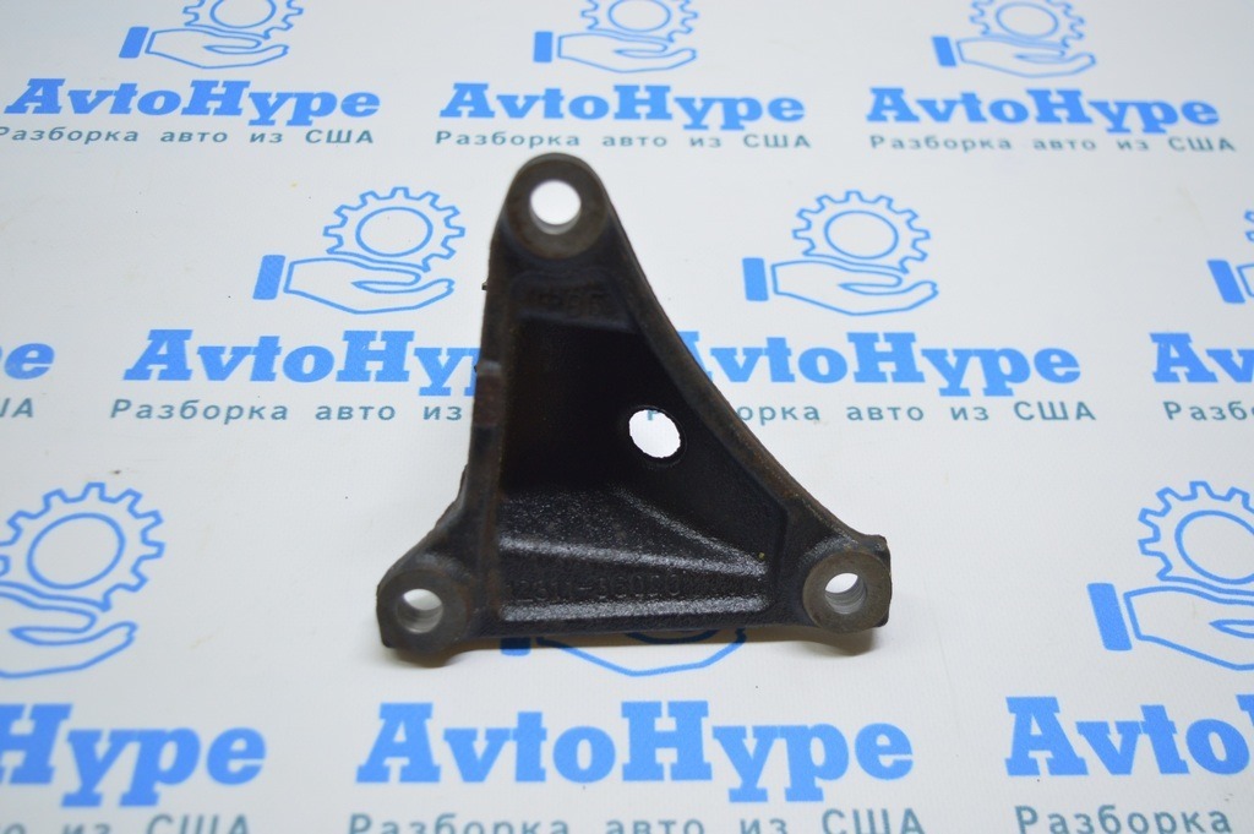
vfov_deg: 34.2
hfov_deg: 49.6
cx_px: 627
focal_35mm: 39
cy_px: 417
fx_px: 1357
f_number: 4
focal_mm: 26
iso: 400
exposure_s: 1/50
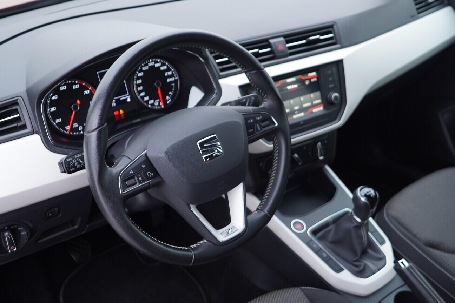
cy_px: 168
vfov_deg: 33.4
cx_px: 222
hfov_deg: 48.5
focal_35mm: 40
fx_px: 506
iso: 160
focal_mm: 24
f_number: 2.8
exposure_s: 1/40
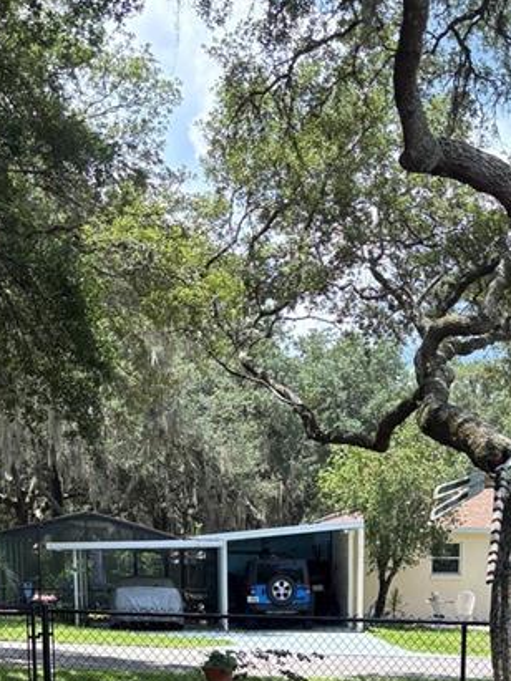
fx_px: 1497
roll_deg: -1.8
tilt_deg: -11.3
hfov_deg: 19.3
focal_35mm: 76
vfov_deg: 22.7
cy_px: 901
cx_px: 355
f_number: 1.6
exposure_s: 1/615
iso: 50
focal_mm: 5.96
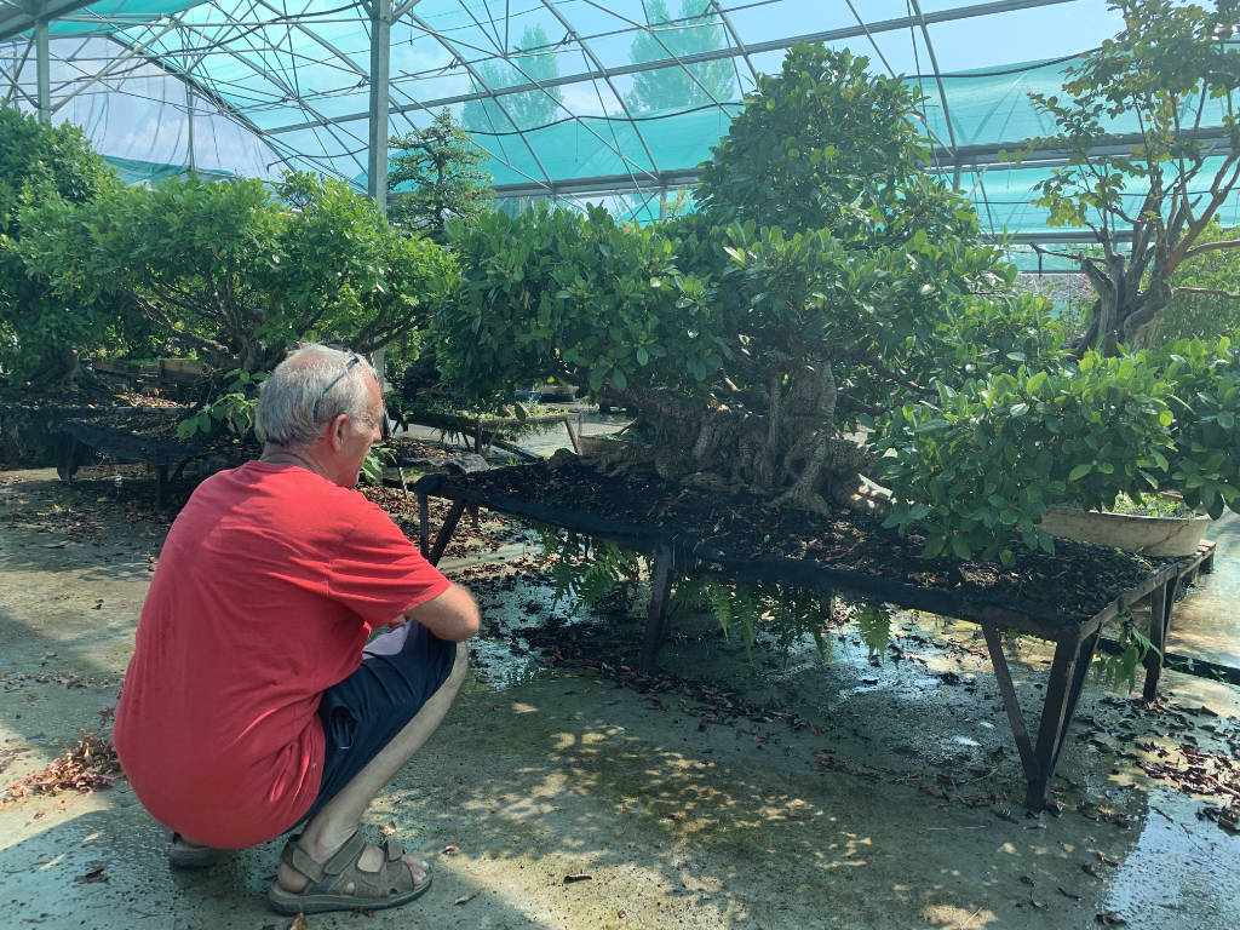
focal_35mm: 26
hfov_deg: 67.3
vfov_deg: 53.1
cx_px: 620
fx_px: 931
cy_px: 465
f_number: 1.8
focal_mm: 4.2
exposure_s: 1/523
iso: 25
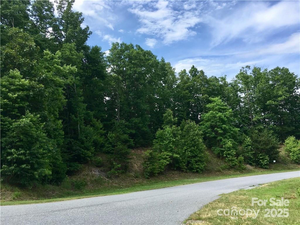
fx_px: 251
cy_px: 112
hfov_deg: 61.7
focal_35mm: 29
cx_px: 150
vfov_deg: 48.2
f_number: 2.2
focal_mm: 4.15
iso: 25
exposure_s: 1/962
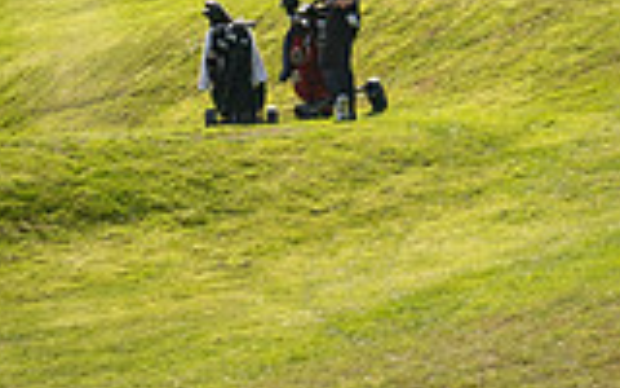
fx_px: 21814
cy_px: -438
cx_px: 364
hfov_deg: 1.6
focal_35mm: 1291
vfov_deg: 1.0
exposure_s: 1/1250
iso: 200
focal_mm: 300
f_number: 5
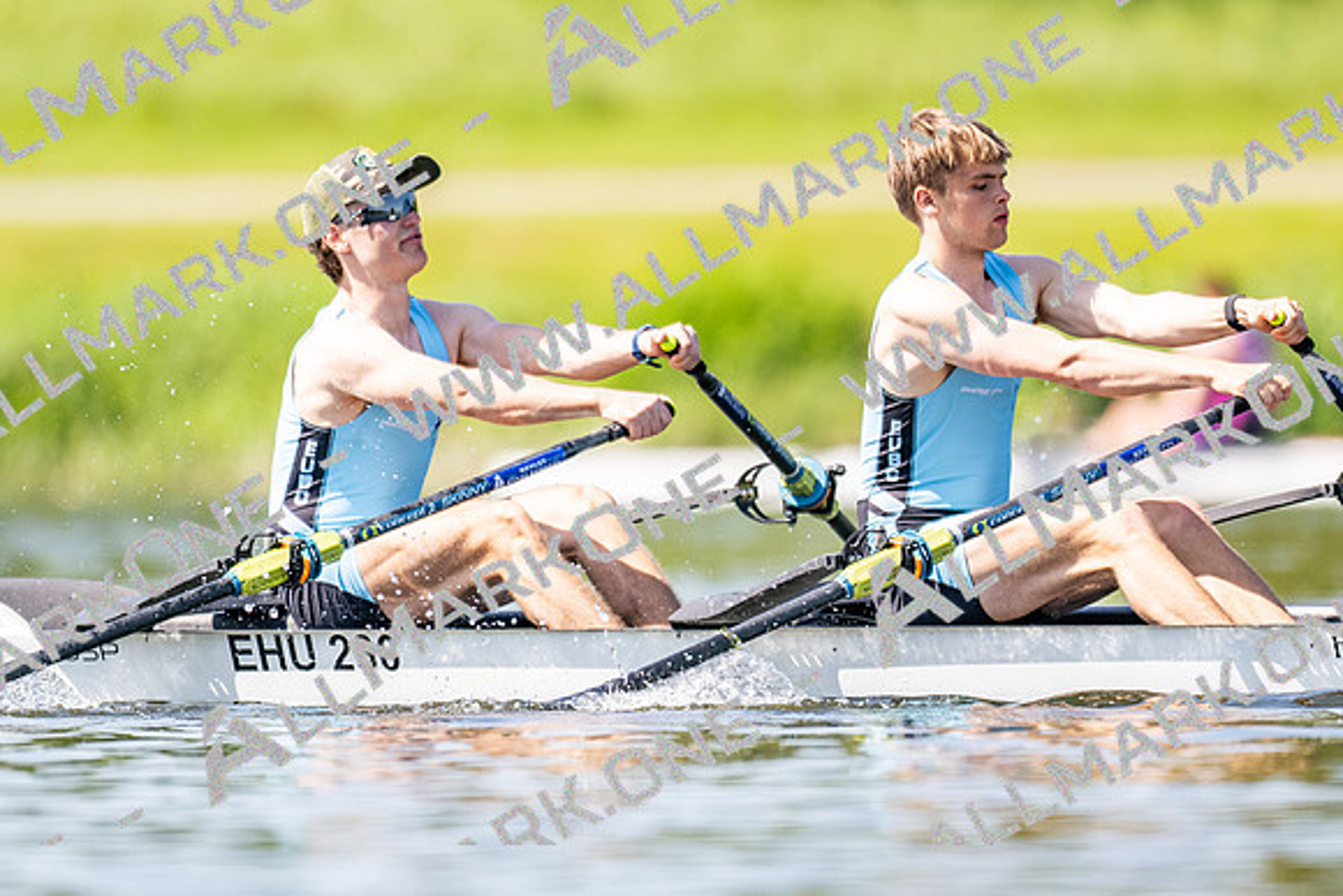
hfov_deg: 2.3
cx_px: 672
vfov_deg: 1.5
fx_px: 33599
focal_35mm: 900
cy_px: 448
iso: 500
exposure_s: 1/2500
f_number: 4
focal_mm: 600
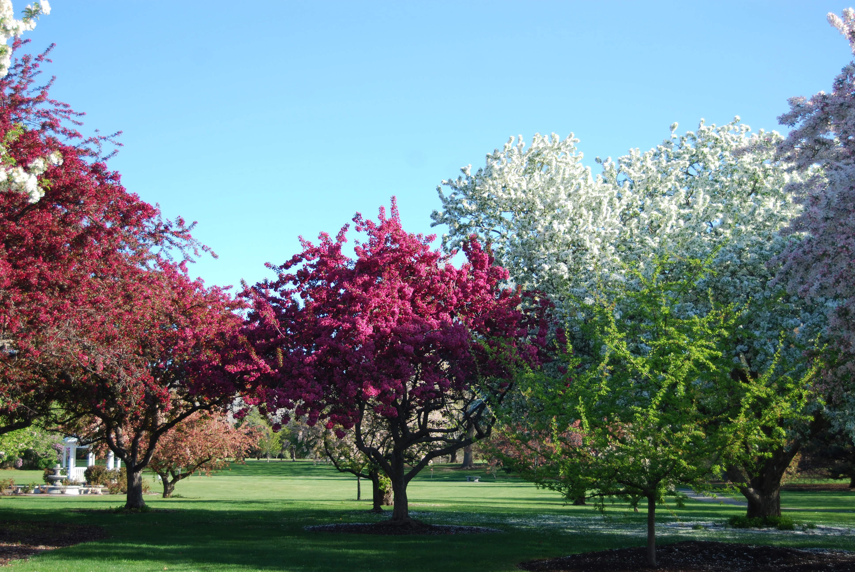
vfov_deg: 25.8
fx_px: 1248
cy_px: 286
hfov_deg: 37.8
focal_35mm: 52
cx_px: 428
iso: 100
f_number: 4.8
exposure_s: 1/160
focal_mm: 35
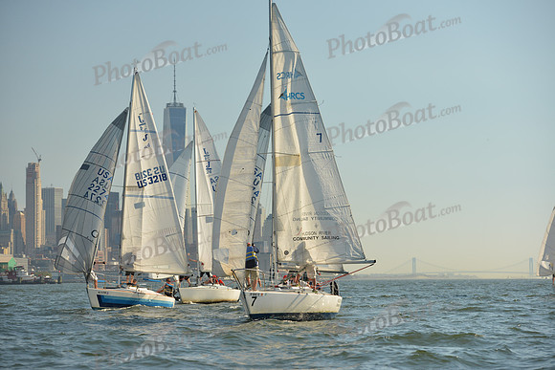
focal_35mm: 110
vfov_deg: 12.5
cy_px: 185
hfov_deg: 18.6
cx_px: 278
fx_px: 1696
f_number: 5.6
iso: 400
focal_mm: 110
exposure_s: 1/1250
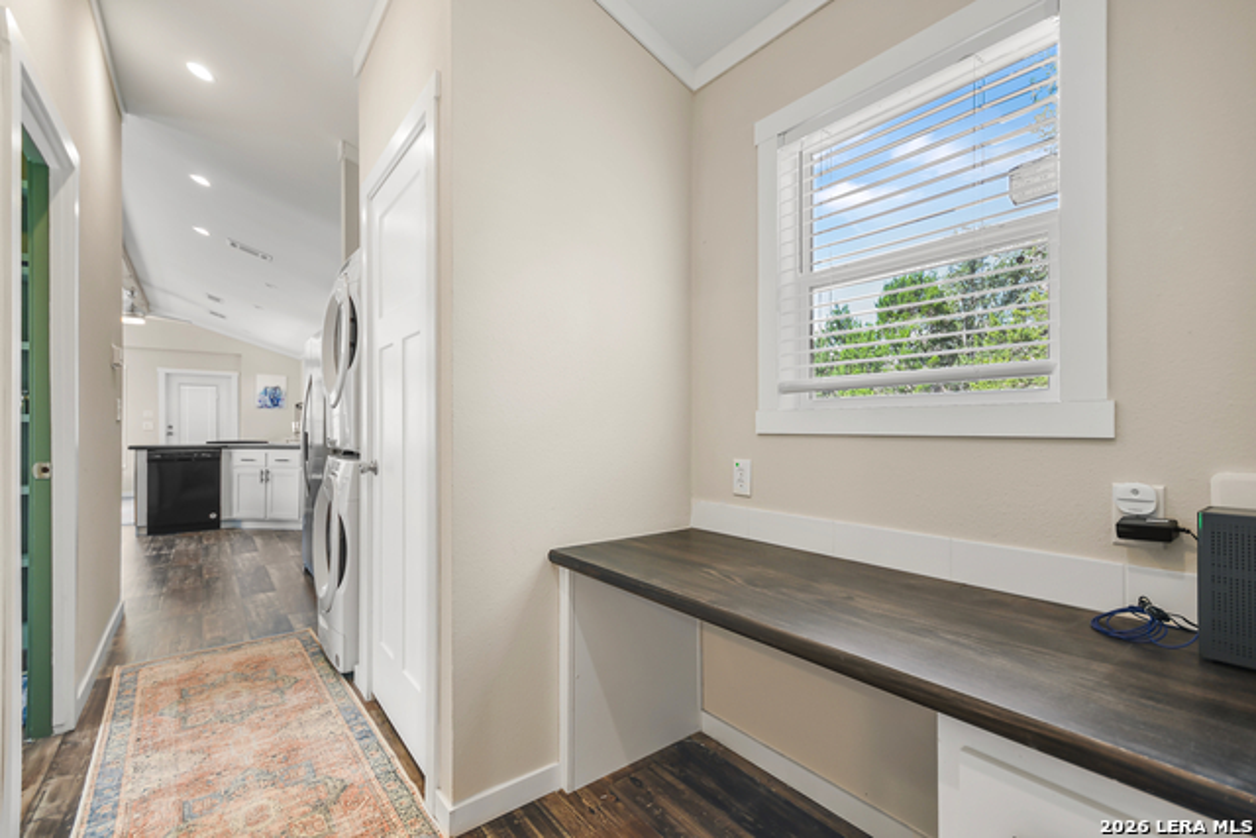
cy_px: 419
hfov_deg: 100.4
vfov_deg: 77.4
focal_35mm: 15
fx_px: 523
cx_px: 628
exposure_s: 1/5
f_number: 5
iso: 125
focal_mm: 10
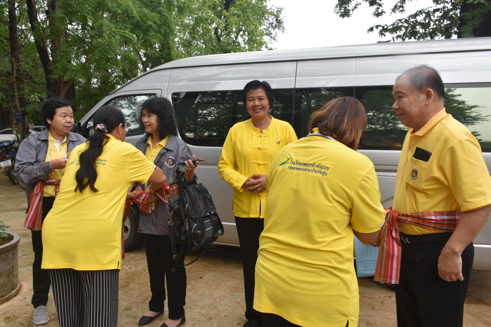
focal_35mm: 27
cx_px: 246
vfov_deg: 47.9
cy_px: 164
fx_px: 368
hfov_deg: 67.4
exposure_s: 1/200
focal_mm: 18
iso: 400
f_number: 7.1
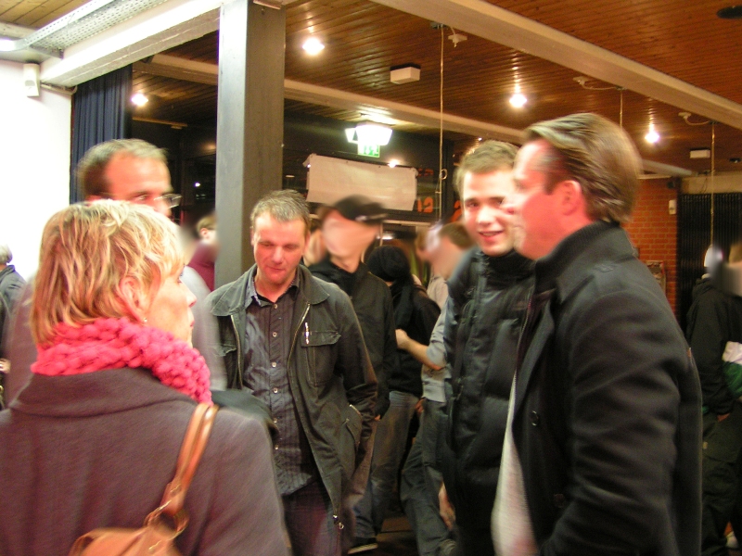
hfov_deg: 49.0
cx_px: 371
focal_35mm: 38
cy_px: 278
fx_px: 815
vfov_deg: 37.7
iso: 200
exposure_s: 1/4
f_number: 2.8
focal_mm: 5.8
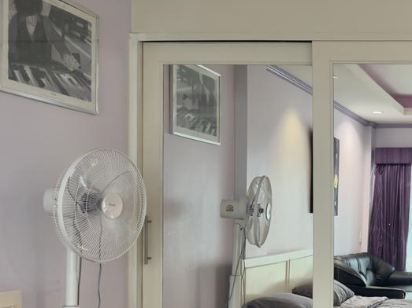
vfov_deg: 25.3
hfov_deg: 29.8
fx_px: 678
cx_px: 470
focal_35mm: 57
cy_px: 232
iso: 320
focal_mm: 6.76
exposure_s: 1/33
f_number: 1.78
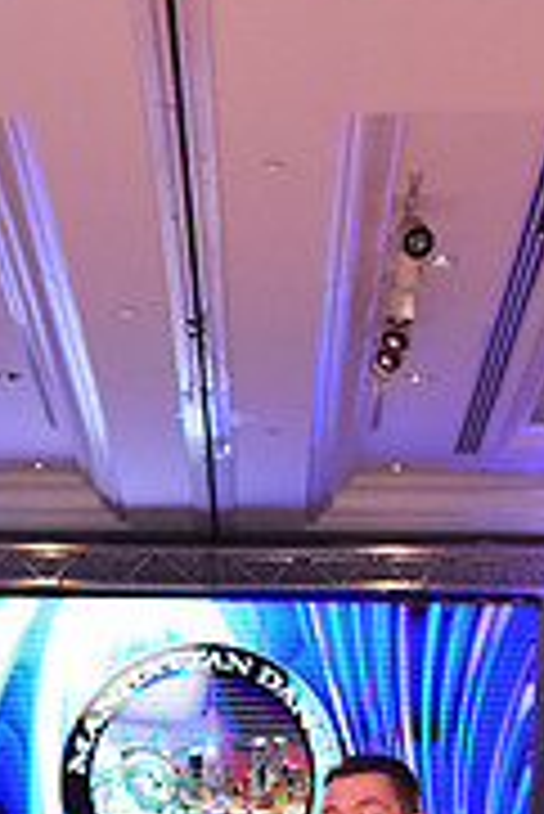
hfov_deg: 10.7
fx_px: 2896
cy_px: 1093
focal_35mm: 128
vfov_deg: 15.2
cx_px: 97
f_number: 6.3
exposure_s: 1/320
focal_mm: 40
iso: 2500
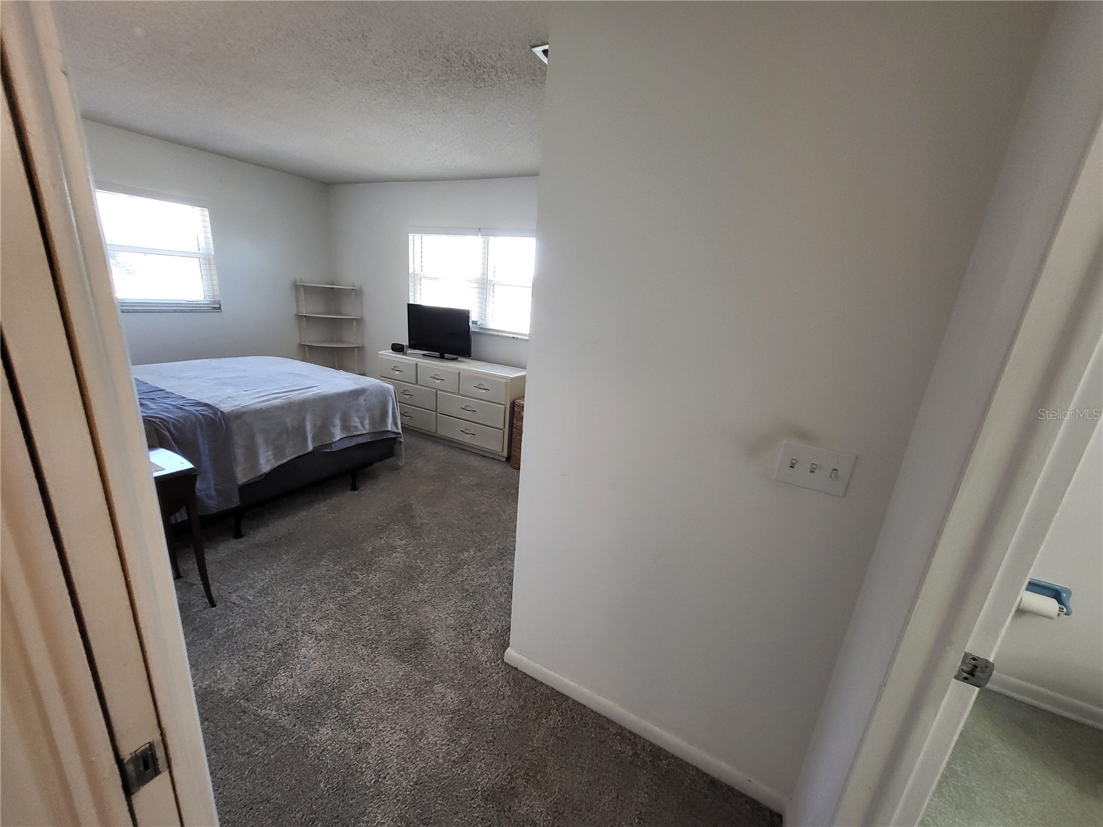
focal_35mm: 13
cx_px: 552
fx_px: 414
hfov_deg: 106.2
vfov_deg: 89.9
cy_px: 414
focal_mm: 1.74
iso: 160
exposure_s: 1/60
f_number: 2.2
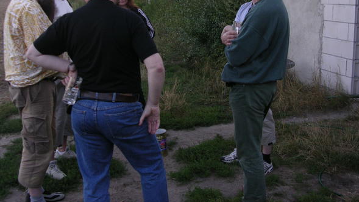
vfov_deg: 26.3
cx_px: 176
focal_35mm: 45
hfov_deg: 45.5
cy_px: 57
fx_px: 428
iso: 100
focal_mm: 5.8
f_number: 2.8
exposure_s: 1/108
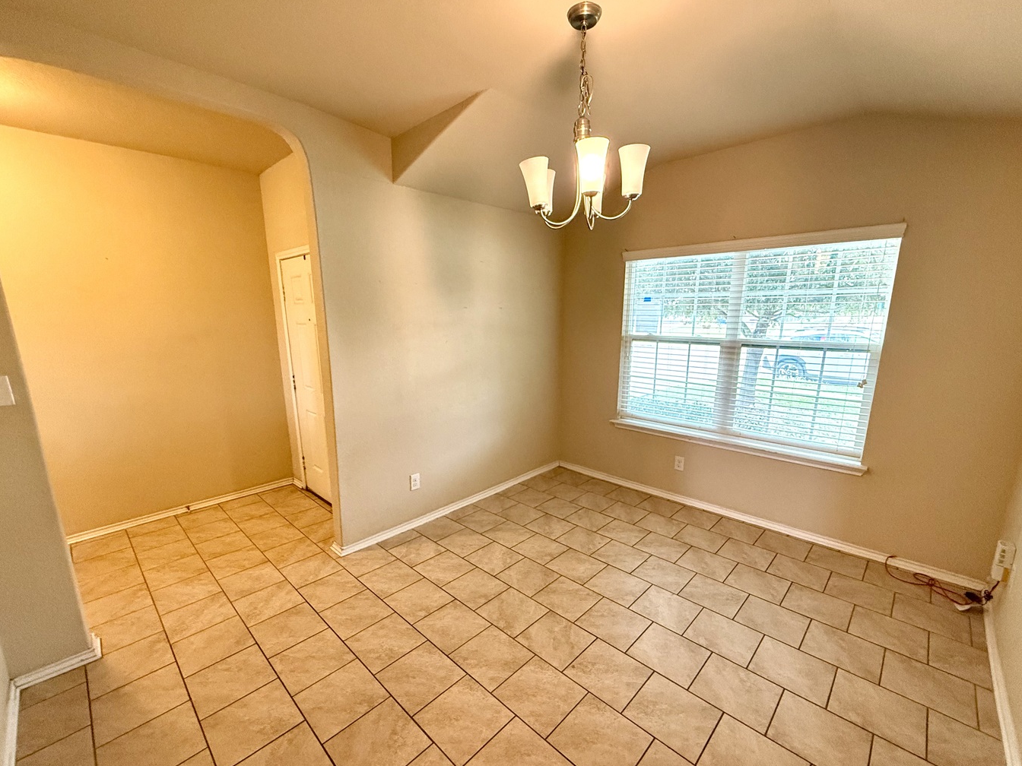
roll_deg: -0.3
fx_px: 443
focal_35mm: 15
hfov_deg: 98.2
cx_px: 509
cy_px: 406
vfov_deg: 81.7
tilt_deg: -11.6
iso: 500
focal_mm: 2.22
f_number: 2.2
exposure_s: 1/120
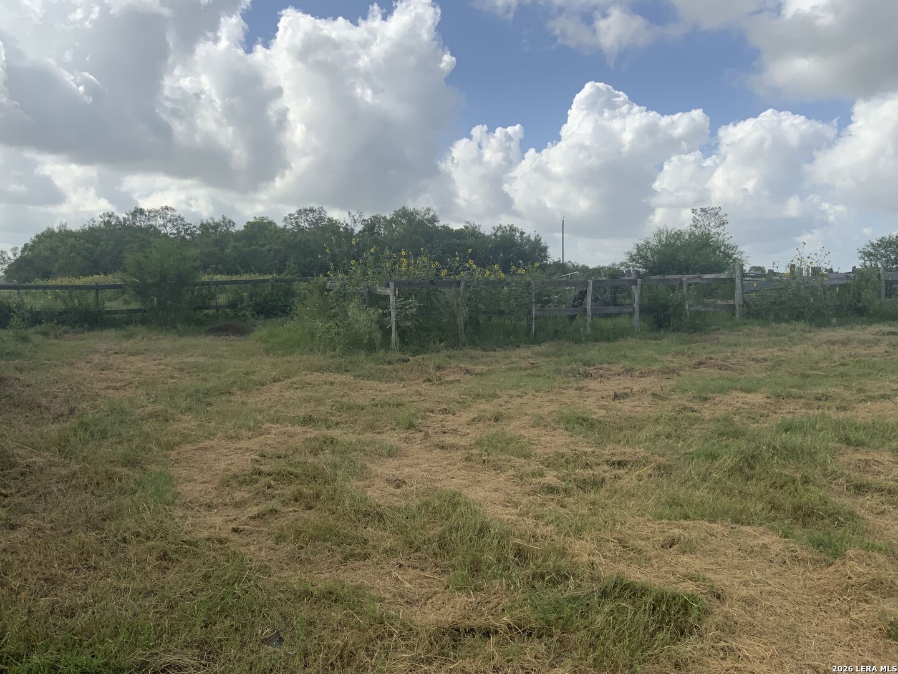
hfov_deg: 61.7
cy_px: 337
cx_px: 449
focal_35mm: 29
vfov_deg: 48.2
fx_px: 752
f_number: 1.8
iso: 16
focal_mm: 3
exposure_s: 1/2320
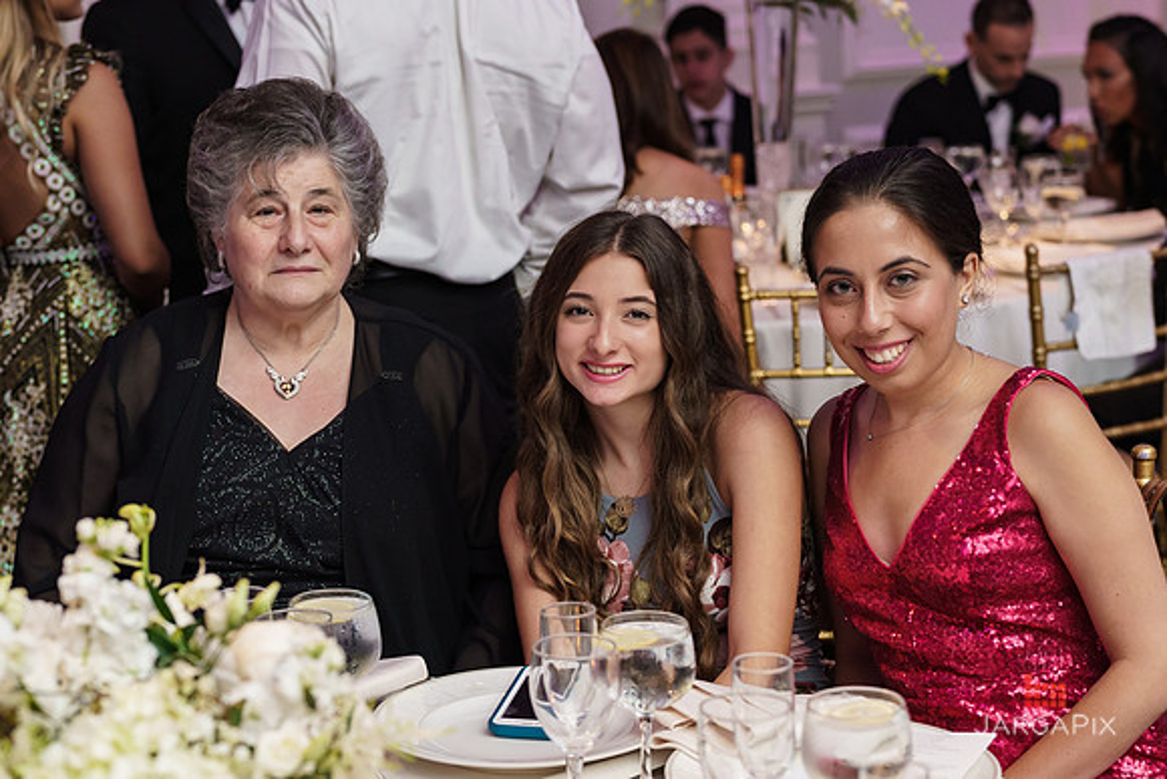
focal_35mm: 75
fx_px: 2432
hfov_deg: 27.0
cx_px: 584
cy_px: 390
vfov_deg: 18.2
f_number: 2.5
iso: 1000
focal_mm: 50
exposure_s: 1/250
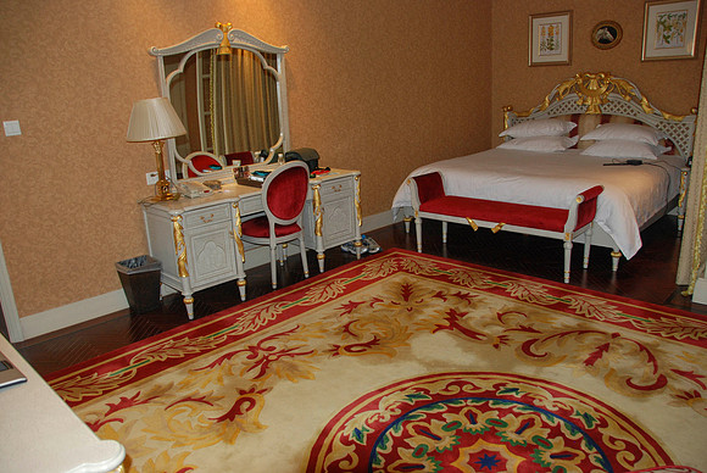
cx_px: 354
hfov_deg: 67.3
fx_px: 531
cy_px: 236
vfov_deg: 48.0
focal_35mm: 27
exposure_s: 1/60
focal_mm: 18
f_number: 4
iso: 400
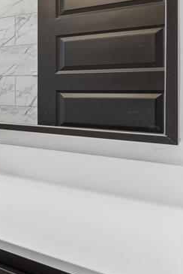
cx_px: -192
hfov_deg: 18.6
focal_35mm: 42
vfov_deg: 45.7
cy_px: 94
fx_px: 320
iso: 200
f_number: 8
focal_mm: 10
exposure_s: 1/80
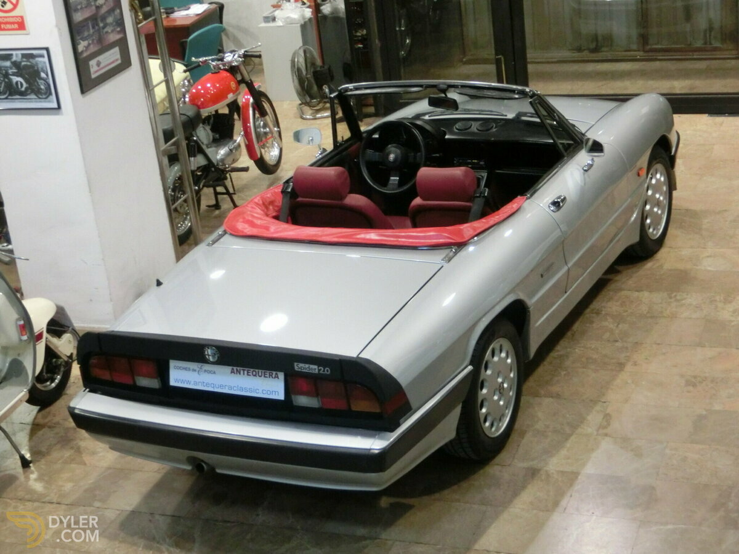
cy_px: 277
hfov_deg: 30.7
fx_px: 1345
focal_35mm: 63
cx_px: 370
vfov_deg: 23.3
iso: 800
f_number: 4.6
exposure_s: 1/25
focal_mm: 11.17
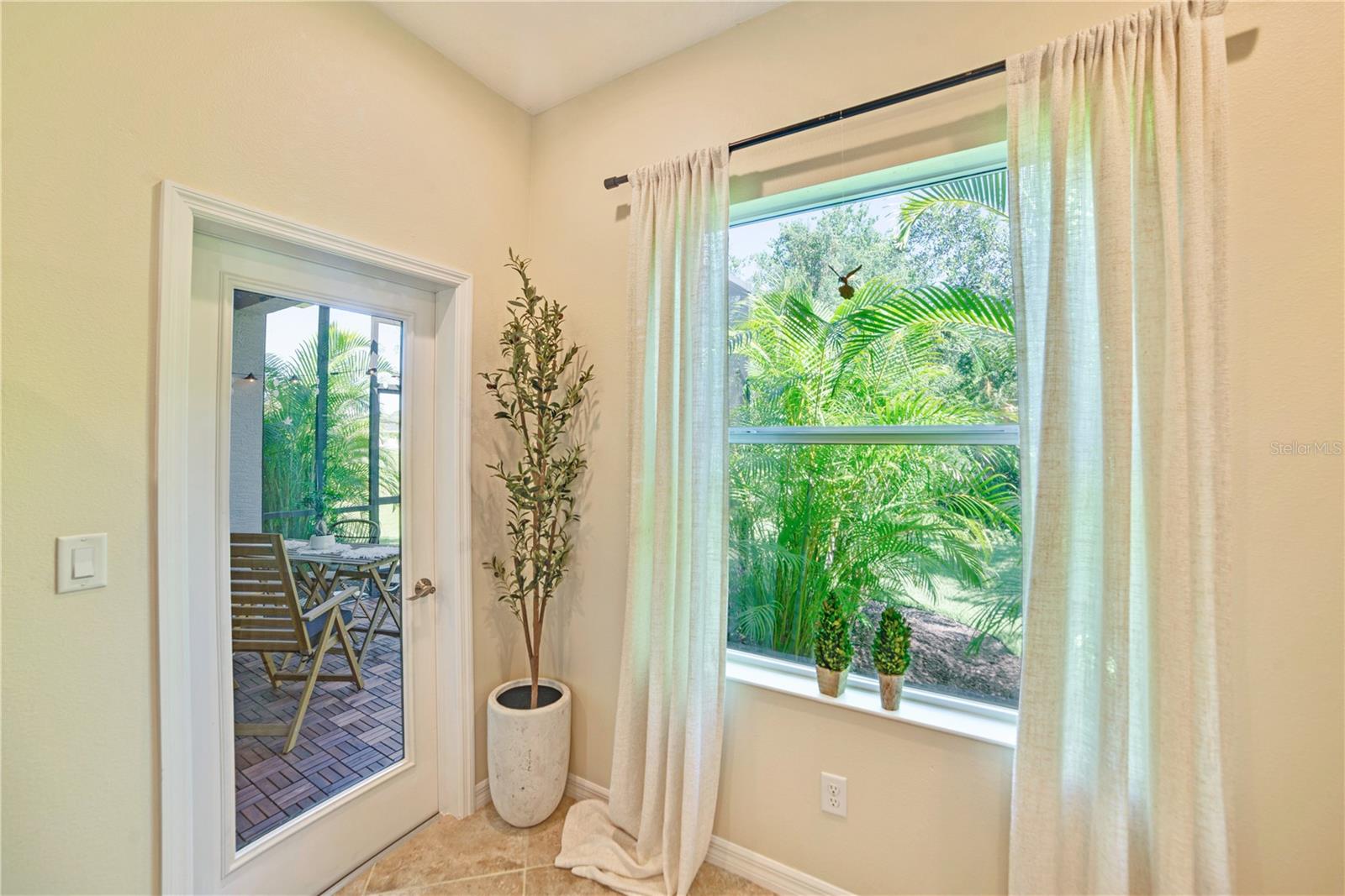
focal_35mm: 14
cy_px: 448
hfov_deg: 104.2
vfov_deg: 81.2
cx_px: 672
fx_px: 523
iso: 100
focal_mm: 14
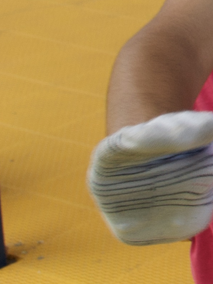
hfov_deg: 6.8
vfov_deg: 10.4
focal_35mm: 184
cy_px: -156
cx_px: 775
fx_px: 1510
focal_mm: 22
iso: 220
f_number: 5.6
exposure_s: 1/125
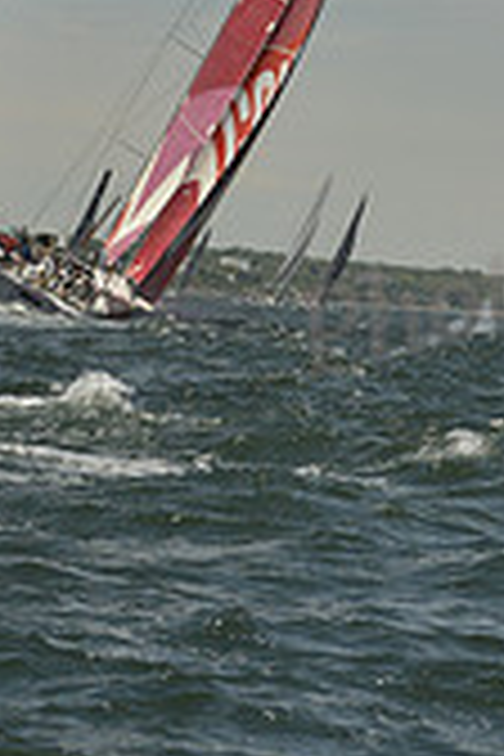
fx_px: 5670
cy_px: -364
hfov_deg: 5.1
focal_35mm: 270
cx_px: 65
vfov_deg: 7.5
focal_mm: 78
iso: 280
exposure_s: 1/1600
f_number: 10
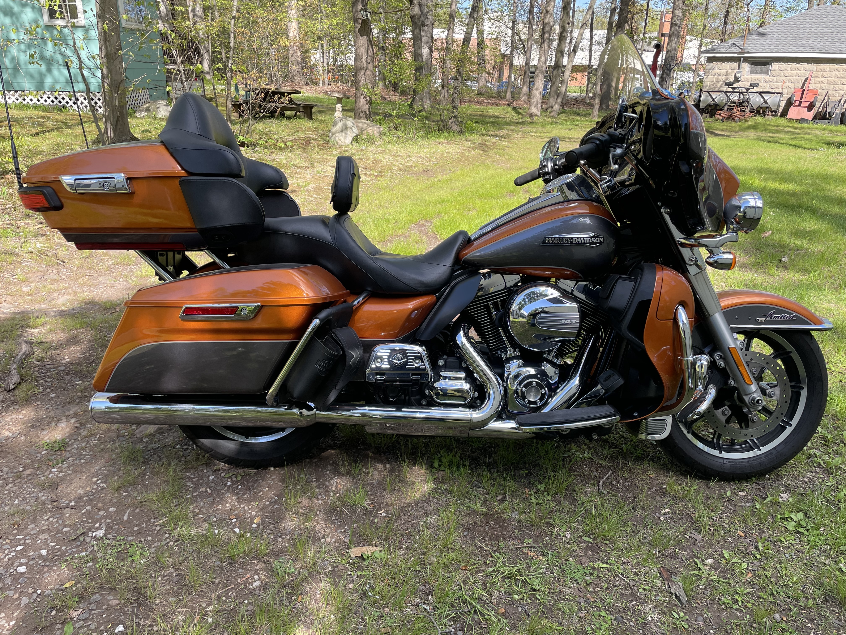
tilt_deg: -22.0
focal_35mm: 26
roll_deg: +0.4
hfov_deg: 67.3
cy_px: 318
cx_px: 423
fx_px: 635
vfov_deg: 53.1
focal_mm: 4.2
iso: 32
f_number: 1.6
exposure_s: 1/643
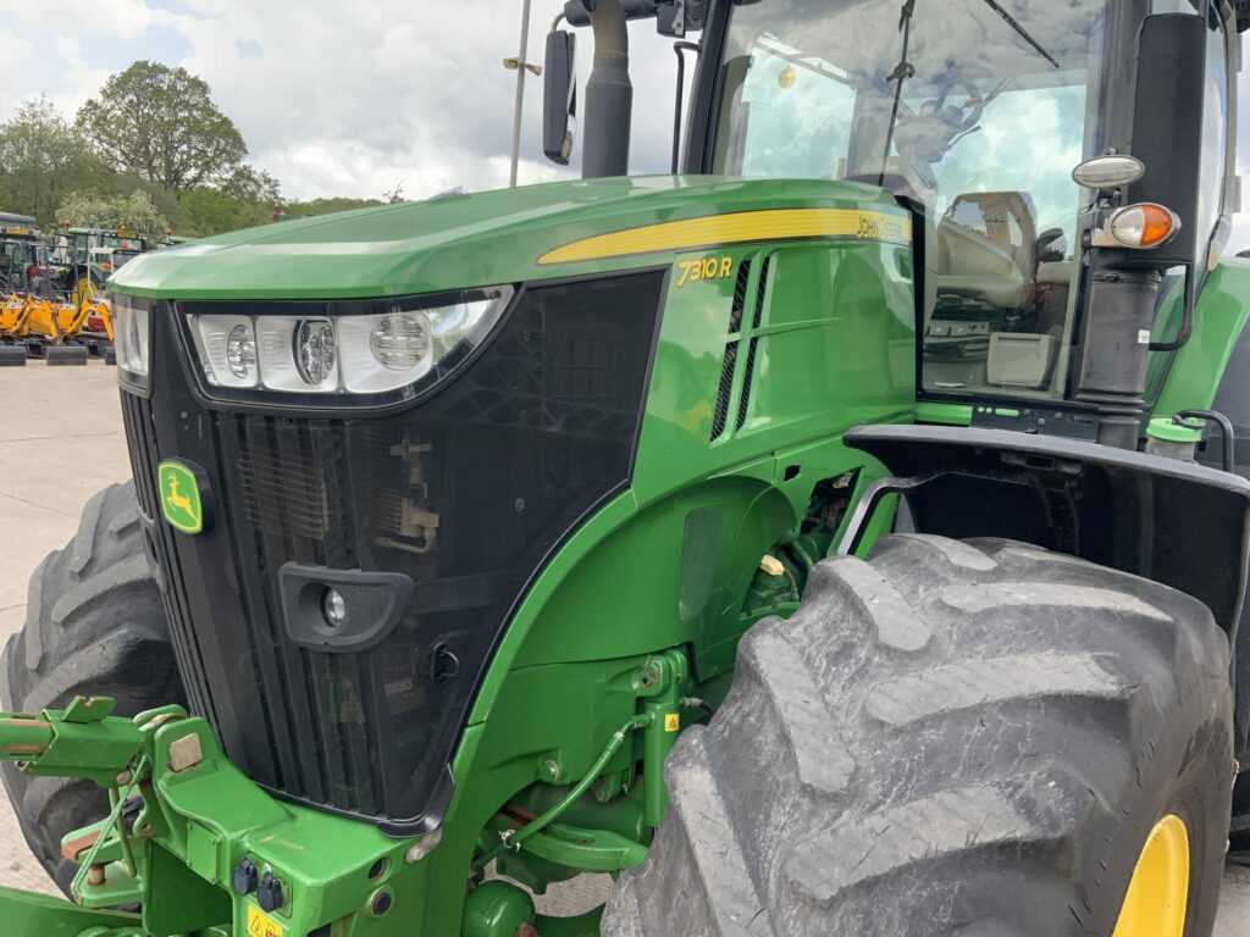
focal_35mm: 29
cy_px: 468
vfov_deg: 48.2
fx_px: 1047
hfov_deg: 61.7
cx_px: 625
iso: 16
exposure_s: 1/383
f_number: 1.8
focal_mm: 3
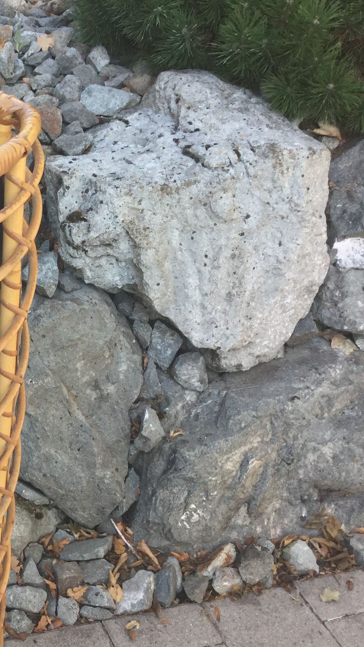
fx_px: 909
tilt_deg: -31.5
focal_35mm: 53
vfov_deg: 39.2
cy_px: 343
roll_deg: -3.7
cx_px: -109
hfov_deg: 20.6
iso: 50
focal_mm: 3.3
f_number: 2.4
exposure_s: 1/100
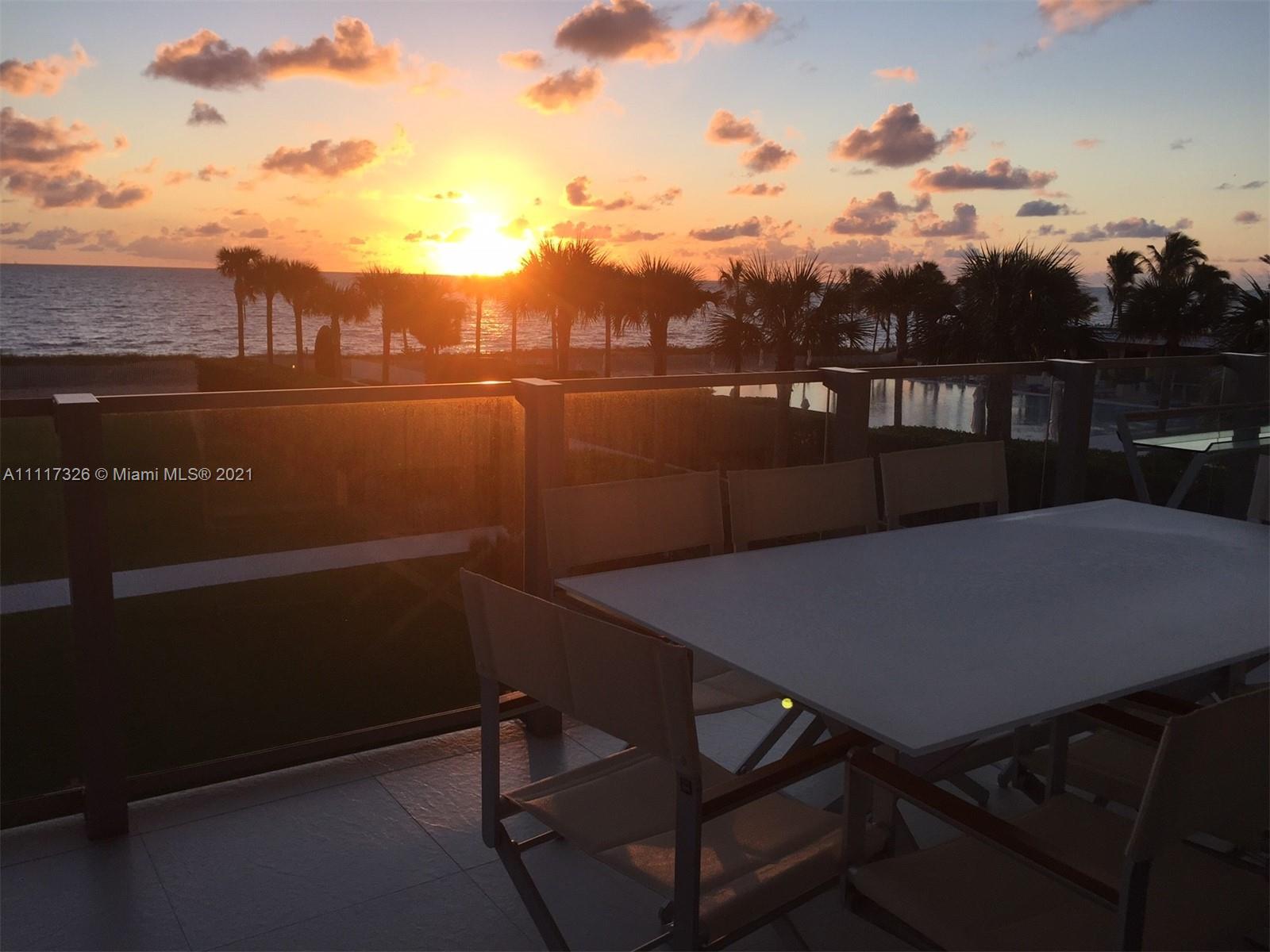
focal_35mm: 29
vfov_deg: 48.2
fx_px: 1064
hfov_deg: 61.7
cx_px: 635
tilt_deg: -10.7
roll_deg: -1.3
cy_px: 476
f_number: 2.2
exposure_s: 1/719
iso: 32
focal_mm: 4.15
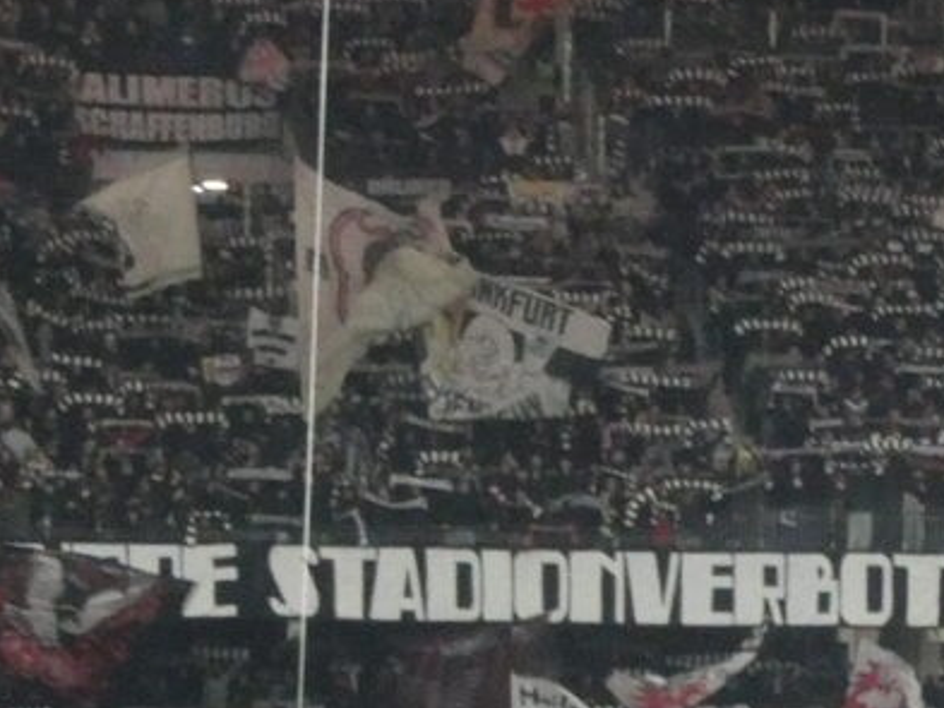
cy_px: 962
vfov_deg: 4.0
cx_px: 591
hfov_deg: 5.4
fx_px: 9984
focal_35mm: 366
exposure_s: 1/80
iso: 1000
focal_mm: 16.1
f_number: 4.9
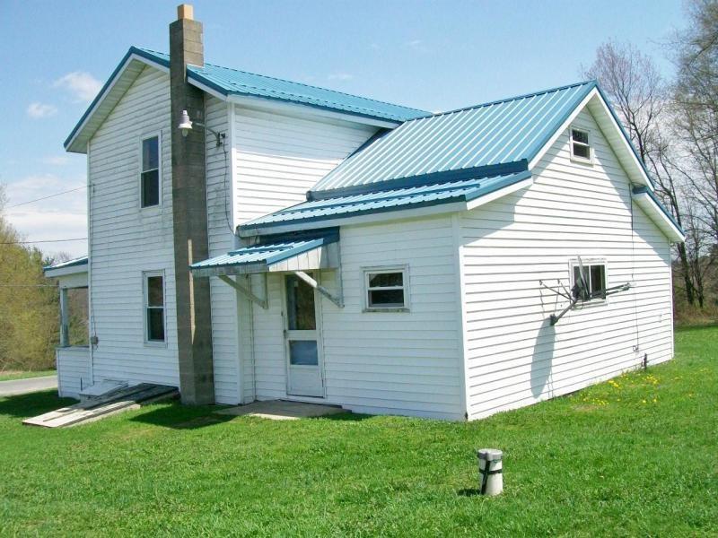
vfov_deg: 39.7
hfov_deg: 51.4
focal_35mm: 36
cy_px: 269
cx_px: 359
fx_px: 747
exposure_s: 1/500
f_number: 4.8
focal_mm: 6
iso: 64
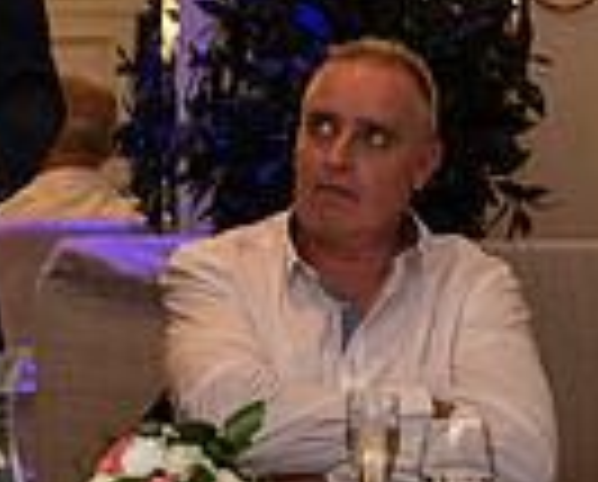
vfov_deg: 6.5
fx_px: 4204
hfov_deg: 7.8
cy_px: 191
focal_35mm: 237
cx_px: -567
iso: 640
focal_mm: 58
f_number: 3.5
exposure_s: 1/160
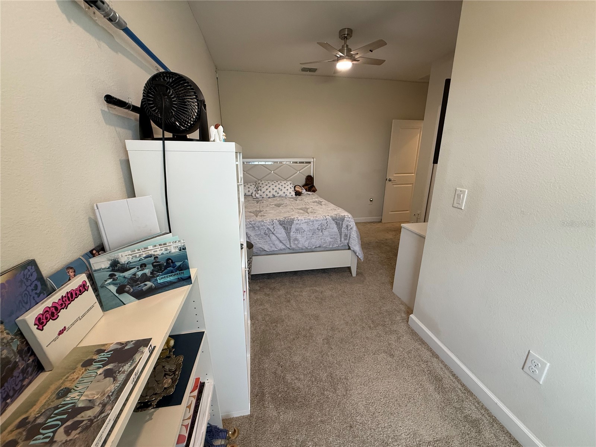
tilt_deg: -16.5
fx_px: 241
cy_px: 224
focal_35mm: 14
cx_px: 298
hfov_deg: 102.1
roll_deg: -0.3
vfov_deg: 85.7
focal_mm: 2.22
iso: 250
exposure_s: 1/120
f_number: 2.2
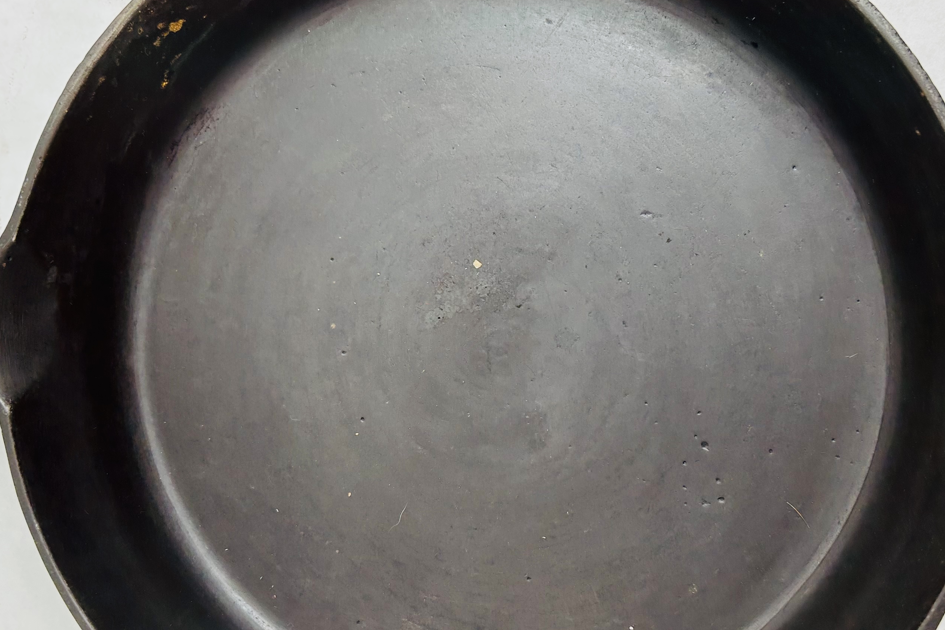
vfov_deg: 31.2
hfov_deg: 45.4
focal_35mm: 43
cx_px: 455
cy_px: 308
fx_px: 1129
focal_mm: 5.7
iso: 32
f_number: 1.5
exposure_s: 1/120
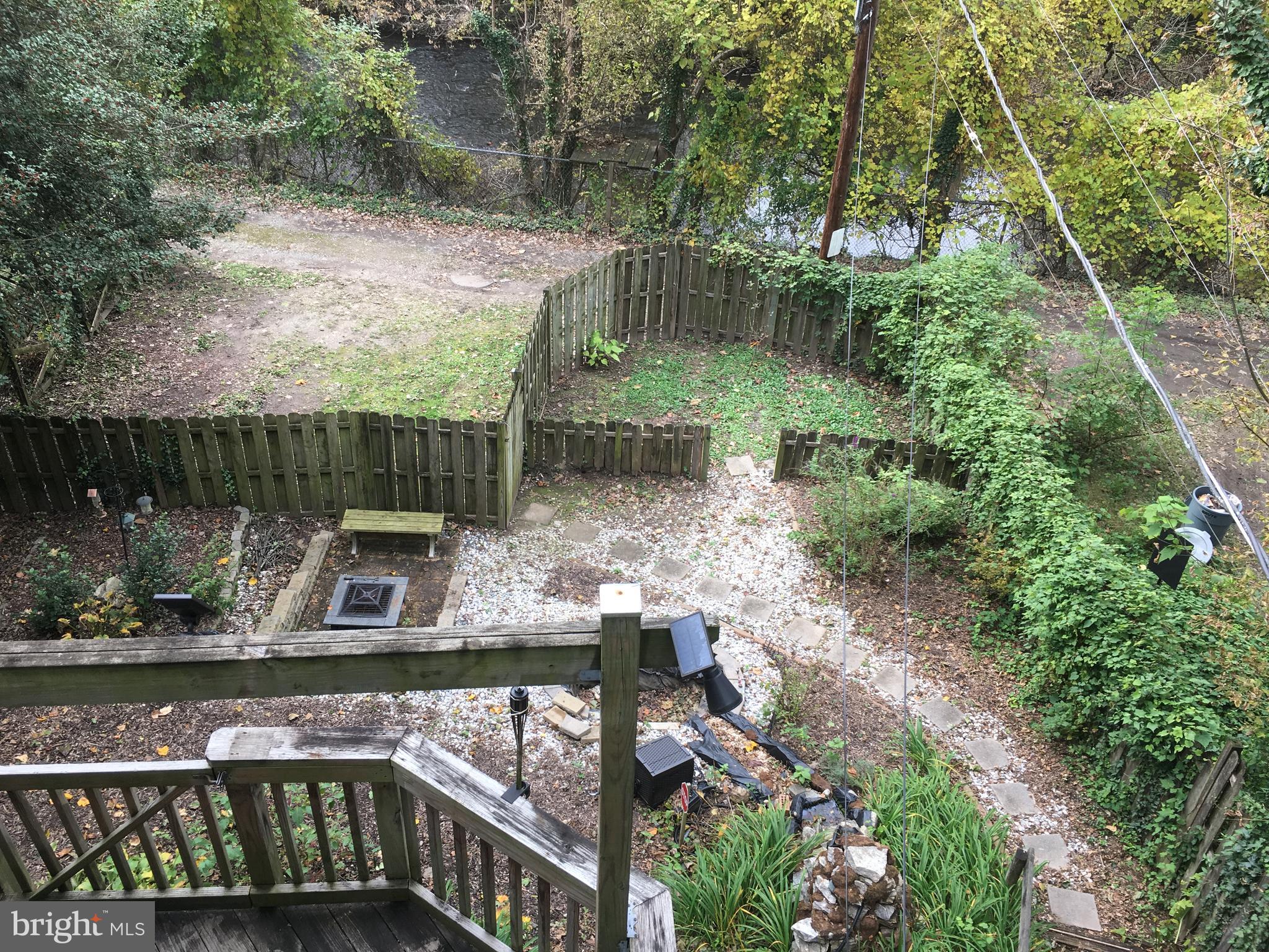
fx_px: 1063
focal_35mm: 29
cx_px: 634
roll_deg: -2.7
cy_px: 476
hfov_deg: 61.7
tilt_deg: -36.6
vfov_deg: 48.2
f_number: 2.2
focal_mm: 4.15
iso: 25
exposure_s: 1/131
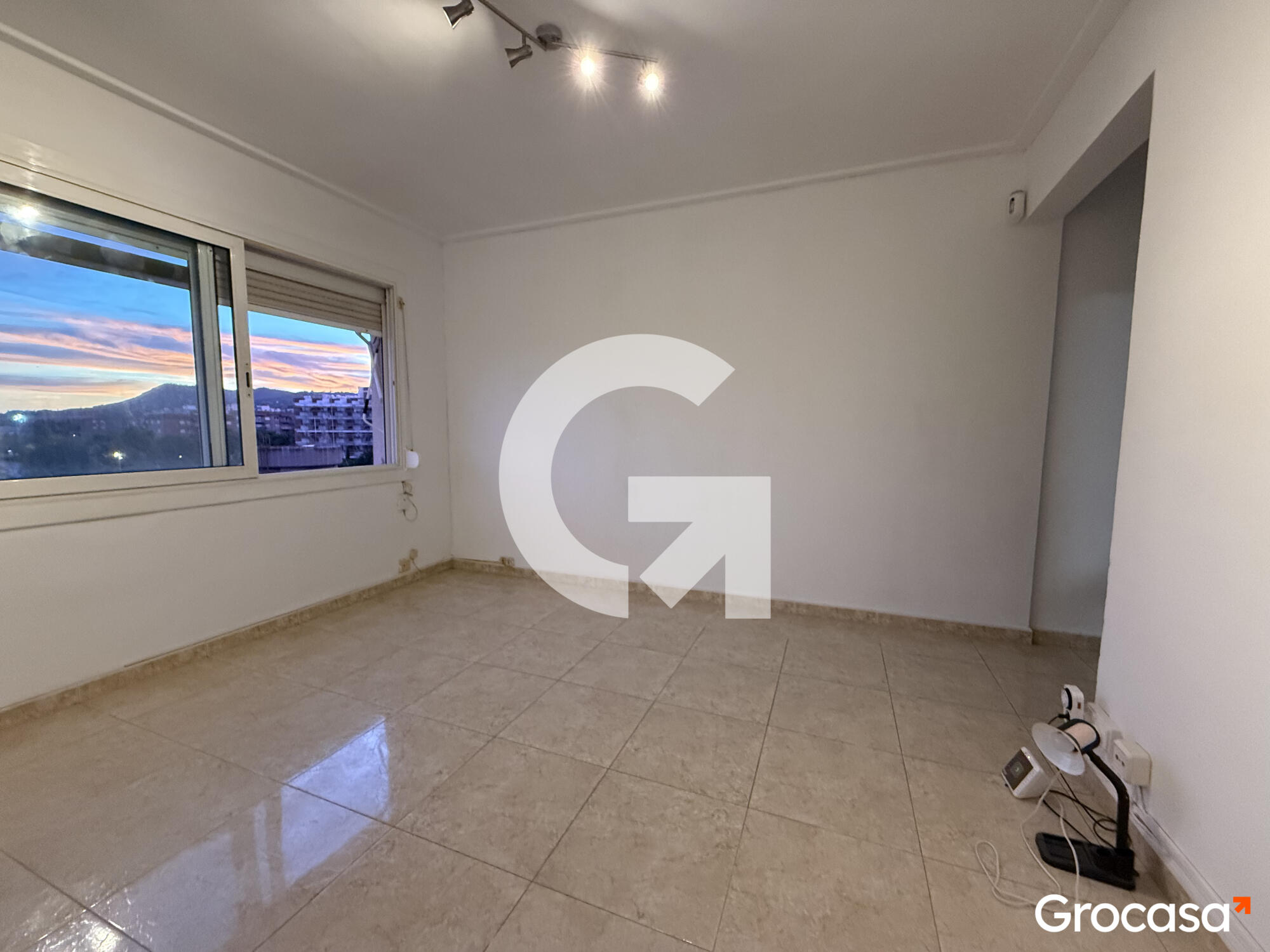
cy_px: 476
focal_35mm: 14
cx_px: 635
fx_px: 514
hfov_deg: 102.1
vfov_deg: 85.7
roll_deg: +0.0
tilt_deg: -3.9
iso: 640
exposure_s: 1/100
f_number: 2.2
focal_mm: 2.22
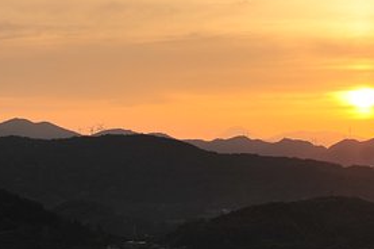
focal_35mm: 133
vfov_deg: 9.9
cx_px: 392
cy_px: -150
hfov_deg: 15.1
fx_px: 1380
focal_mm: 36
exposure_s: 1/250
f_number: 5.6
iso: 200
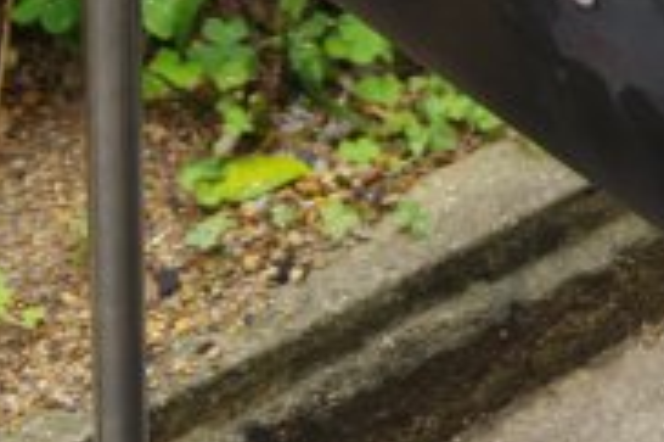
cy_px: -159
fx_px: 3722
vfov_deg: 6.7
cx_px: 963
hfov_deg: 9.9
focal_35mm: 202
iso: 200
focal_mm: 40
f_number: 5.6
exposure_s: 1/100
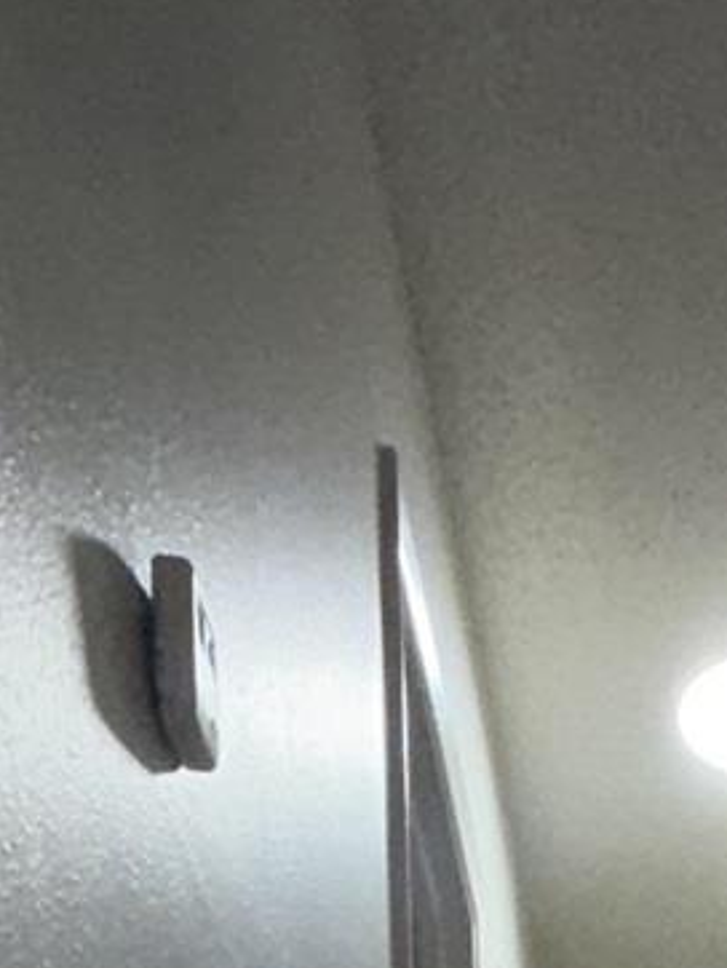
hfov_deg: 16.0
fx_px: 2489
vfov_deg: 12.0
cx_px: 853
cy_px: 2805
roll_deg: -0.2
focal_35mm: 89
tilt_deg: -11.1
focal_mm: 2.22
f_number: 2.2
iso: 64
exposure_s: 1/60
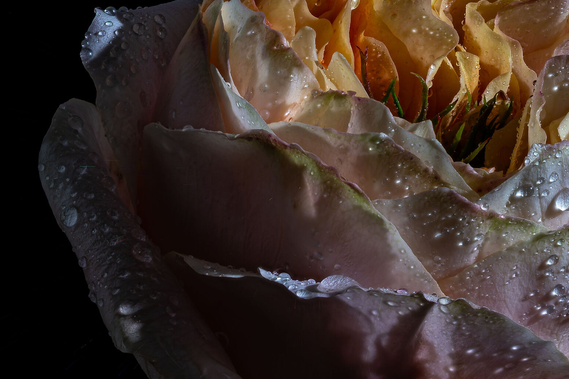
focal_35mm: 163
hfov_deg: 12.6
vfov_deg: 8.4
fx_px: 2575
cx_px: 332
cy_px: 170
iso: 100
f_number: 16
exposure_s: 1/5
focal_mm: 105
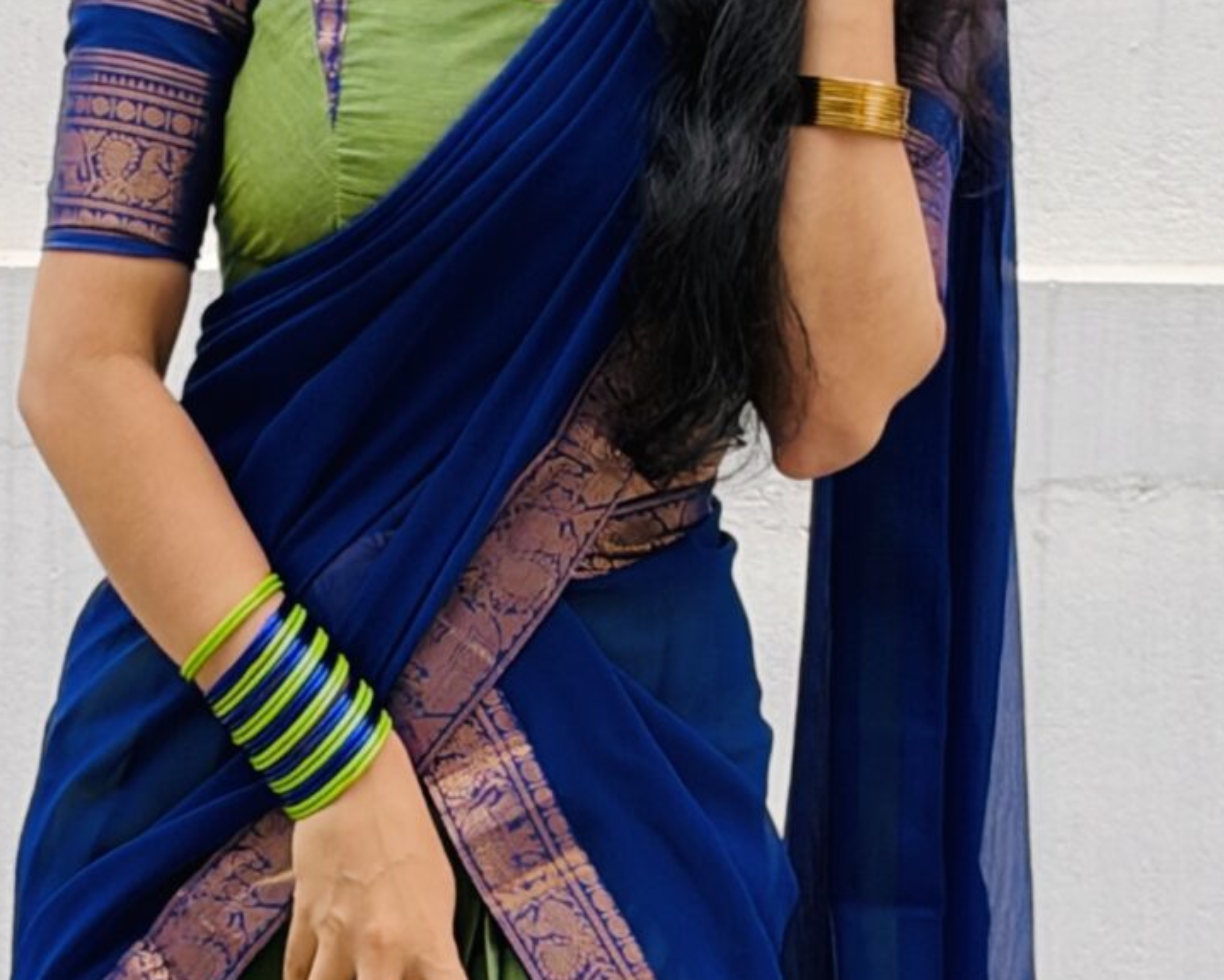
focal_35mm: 167
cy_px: 890
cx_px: 280
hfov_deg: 11.5
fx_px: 6052
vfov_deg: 9.2
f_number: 1.8
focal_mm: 6.93
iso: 64
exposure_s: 1/121
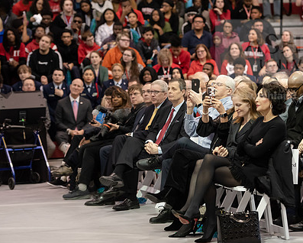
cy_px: 112
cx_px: 192
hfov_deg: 13.4
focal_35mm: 144
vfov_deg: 10.7
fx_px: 1292
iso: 4000
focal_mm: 105
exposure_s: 1/200
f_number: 3.2
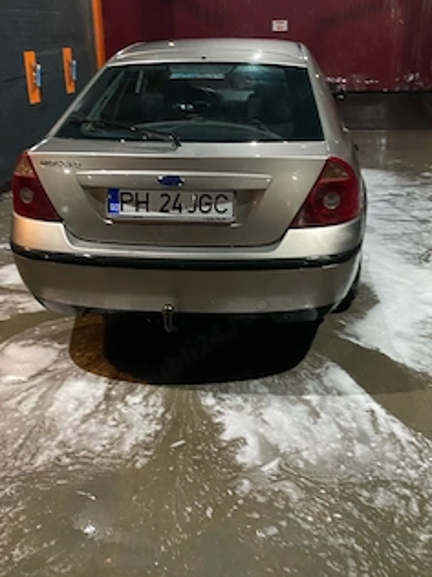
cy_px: 231
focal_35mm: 33
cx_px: 232
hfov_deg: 42.9
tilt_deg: -17.8
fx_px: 549
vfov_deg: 55.0
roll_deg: -1.3
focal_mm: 4.25
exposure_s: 1/25
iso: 640
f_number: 1.8
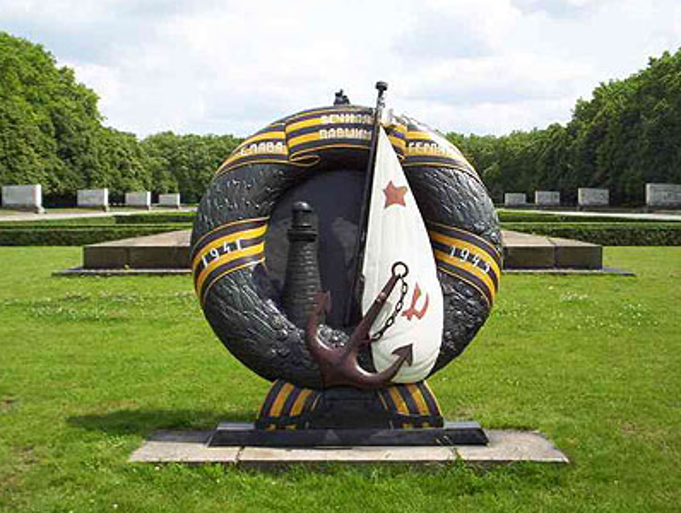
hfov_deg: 43.8
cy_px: 234
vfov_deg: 33.7
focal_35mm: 43
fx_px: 847
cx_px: 342
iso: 100
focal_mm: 4.99
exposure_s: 1/608
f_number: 4.5
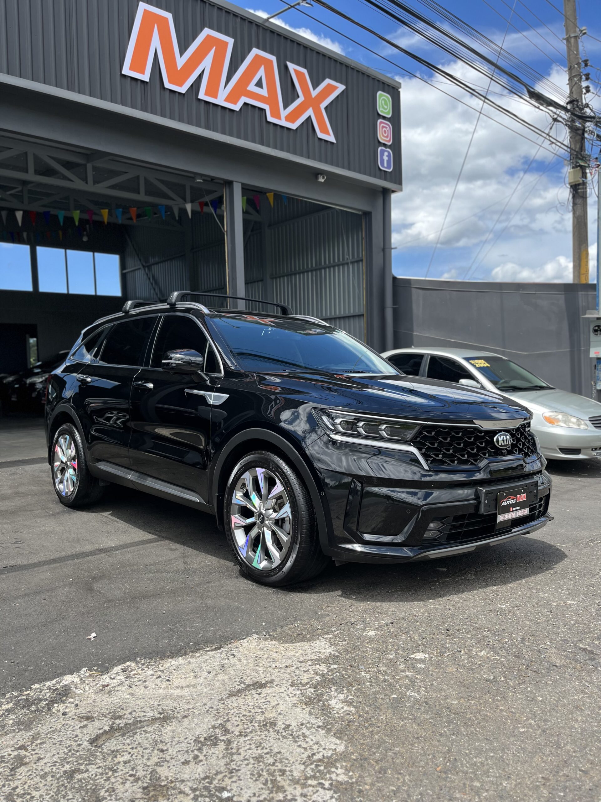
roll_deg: +1.6
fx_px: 602
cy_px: 401
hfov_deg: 53.1
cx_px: 300
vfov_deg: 67.3
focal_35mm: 26
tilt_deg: -3.3
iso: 50
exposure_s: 1/1695
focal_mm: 5.1
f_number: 1.6
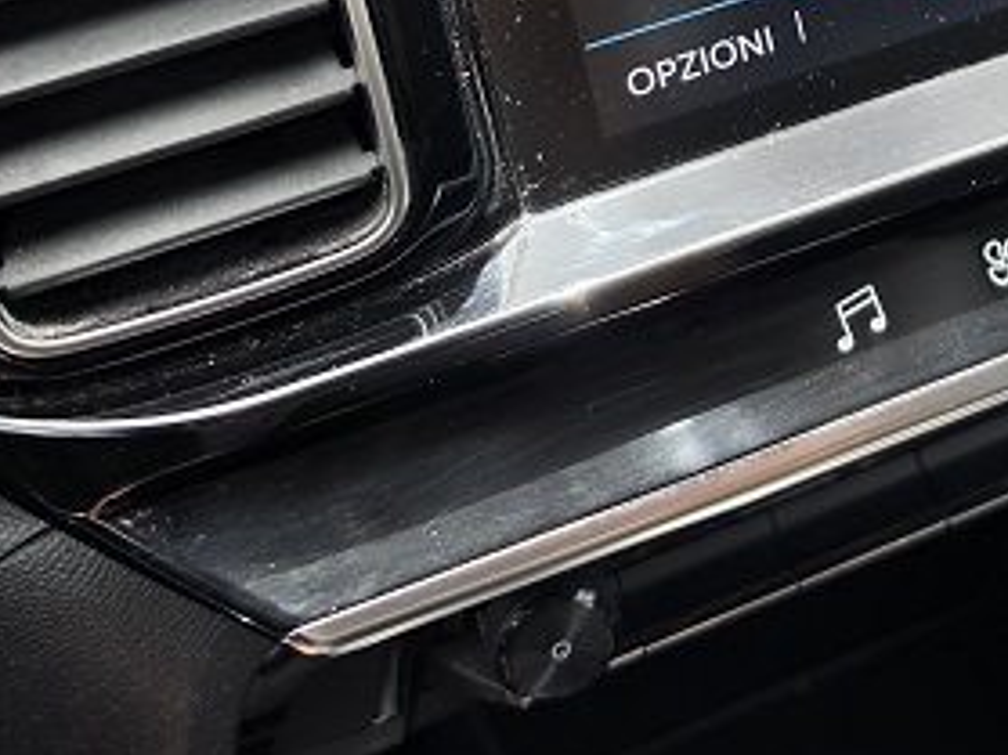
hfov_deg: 28.3
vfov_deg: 20.7
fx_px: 1921
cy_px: -166
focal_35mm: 66
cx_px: 910
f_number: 1.4
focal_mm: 6.5
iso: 10
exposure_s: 1/212
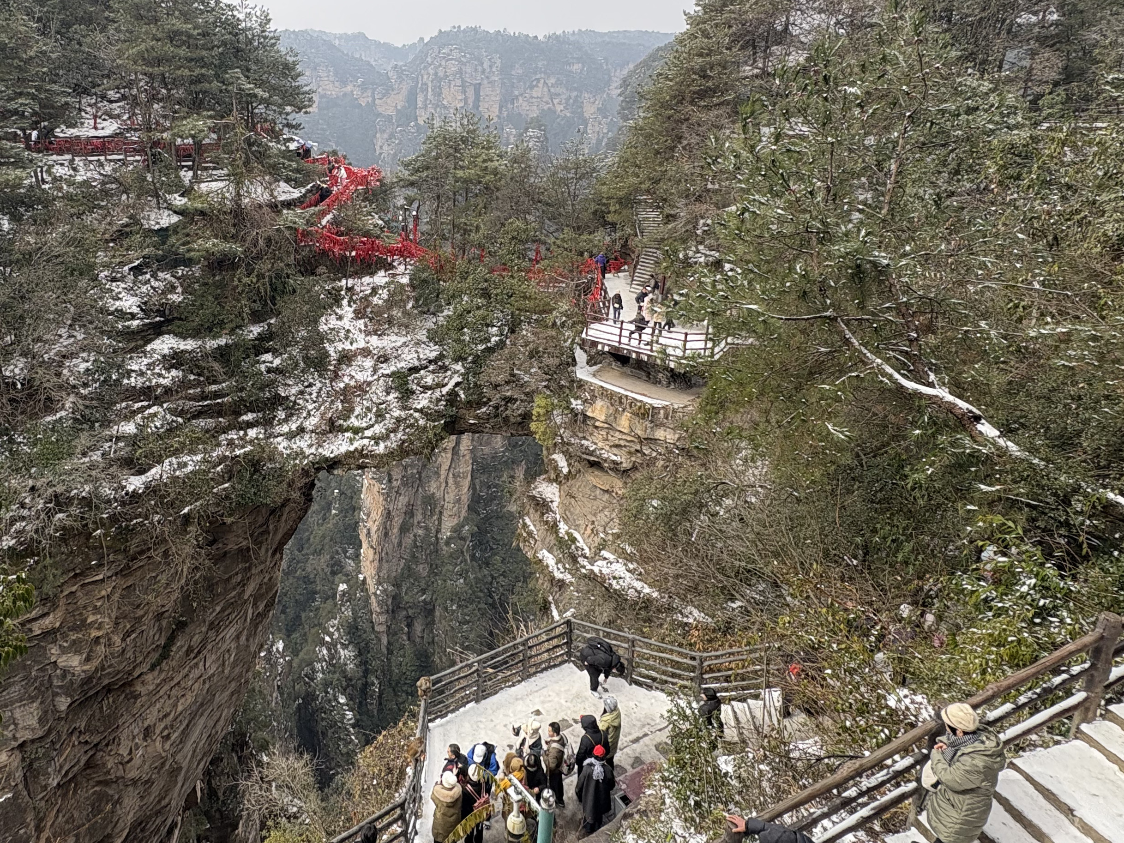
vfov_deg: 58.3
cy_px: 331
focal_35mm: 23
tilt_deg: -17.7
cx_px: 380
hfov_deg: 71.9
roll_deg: +1.1
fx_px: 747
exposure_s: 1/476
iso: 50
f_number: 2.2
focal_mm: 2.22
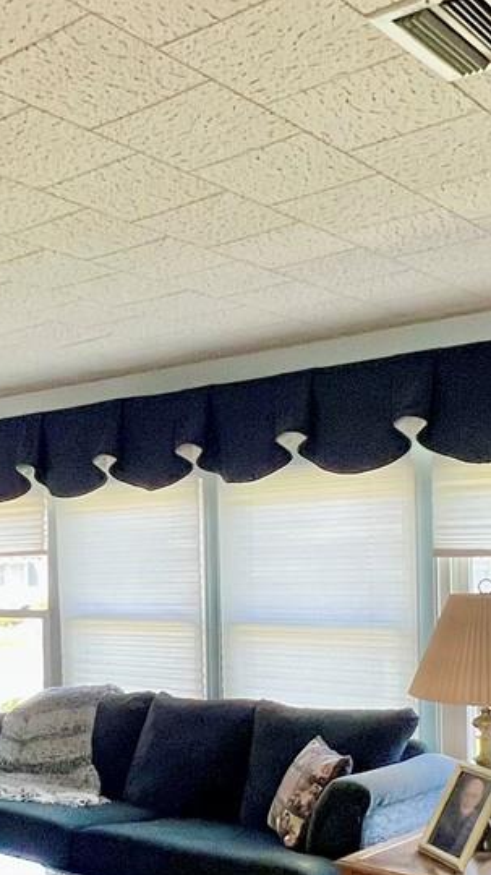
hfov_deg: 27.9
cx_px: 130
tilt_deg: -0.8
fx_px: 974
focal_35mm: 42
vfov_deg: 47.7
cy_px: 570
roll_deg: +0.8
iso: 160
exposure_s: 1/120
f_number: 1.8
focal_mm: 1.57
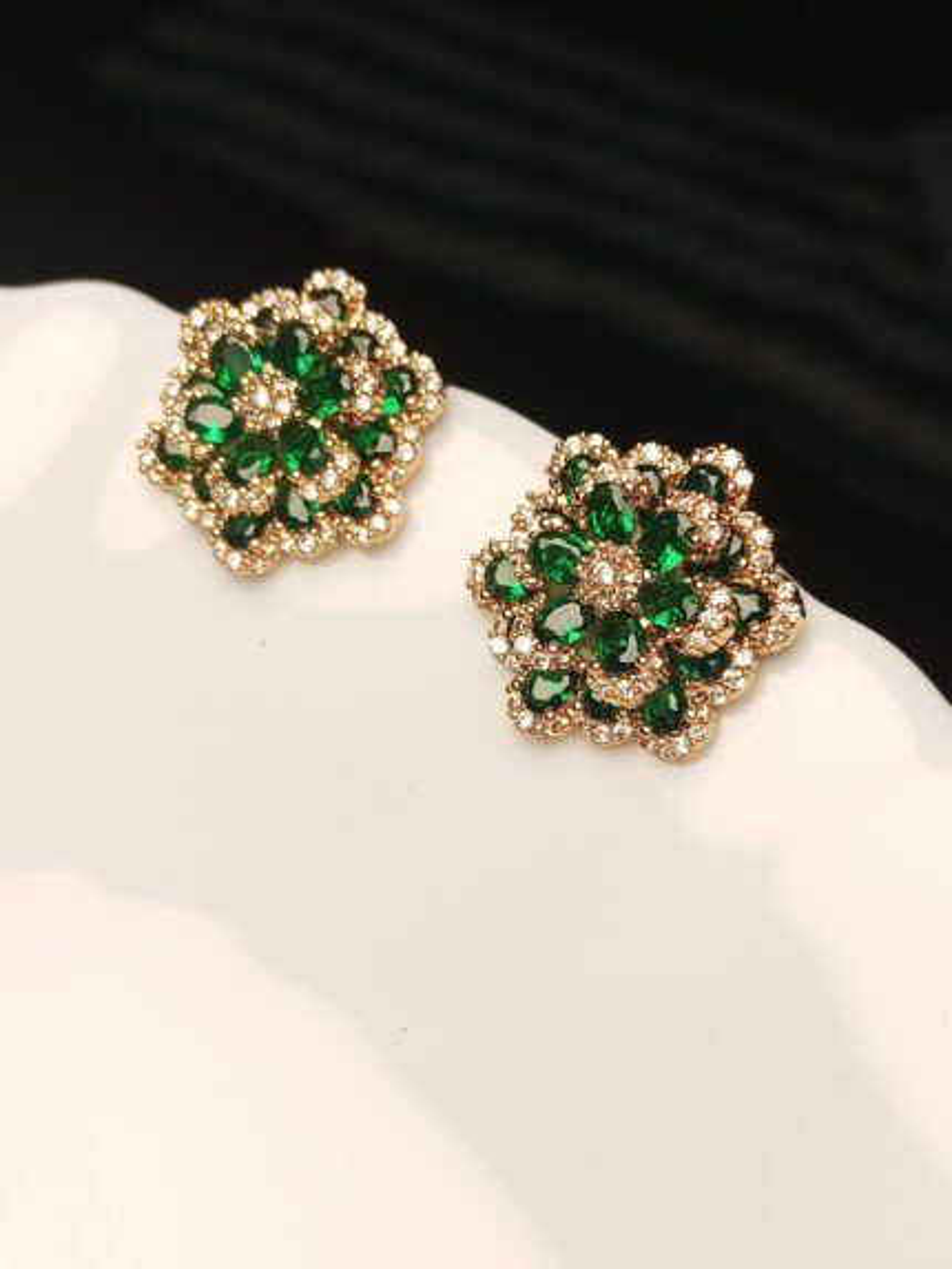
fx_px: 1649
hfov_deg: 32.2
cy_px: 634
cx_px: 476
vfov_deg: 42.1
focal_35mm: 45
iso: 50
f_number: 1.8
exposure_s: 1/162
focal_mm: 3.98
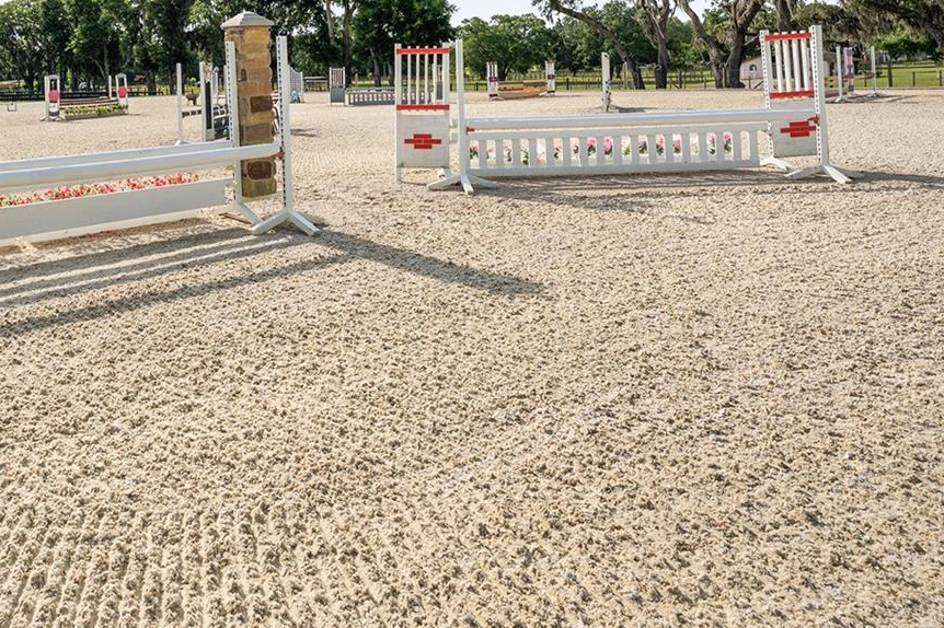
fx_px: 681
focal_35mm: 26
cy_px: 66
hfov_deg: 65.1
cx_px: 233
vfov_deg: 45.1
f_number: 7.1
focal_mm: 14
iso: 320
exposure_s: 1/1000
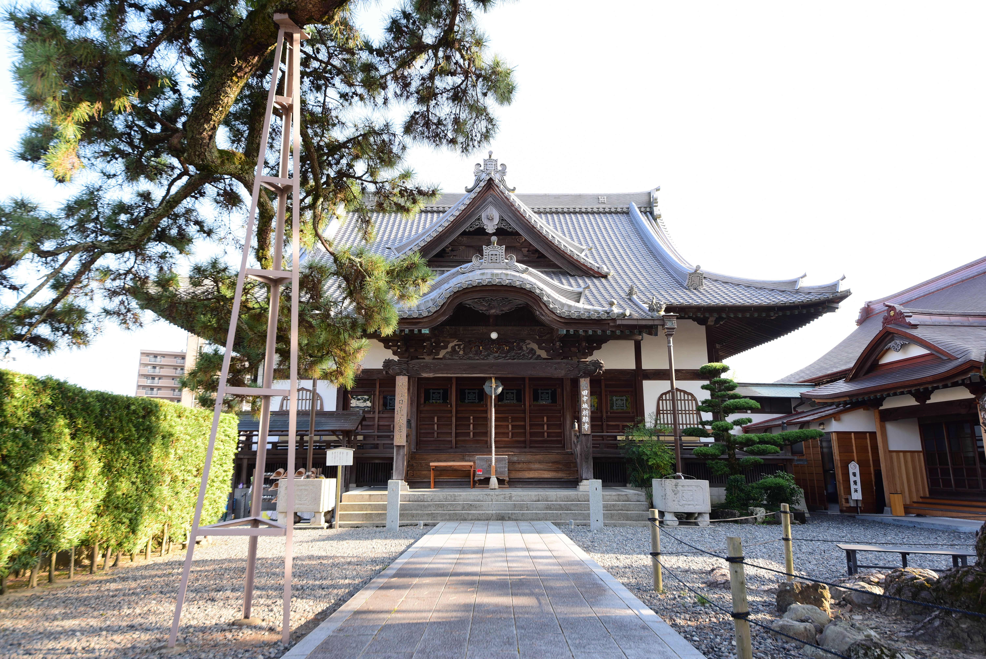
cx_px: 493
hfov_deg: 73.7
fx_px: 658
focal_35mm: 24
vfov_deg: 53.2
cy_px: 330
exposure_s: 1/20
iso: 100
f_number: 9
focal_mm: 24
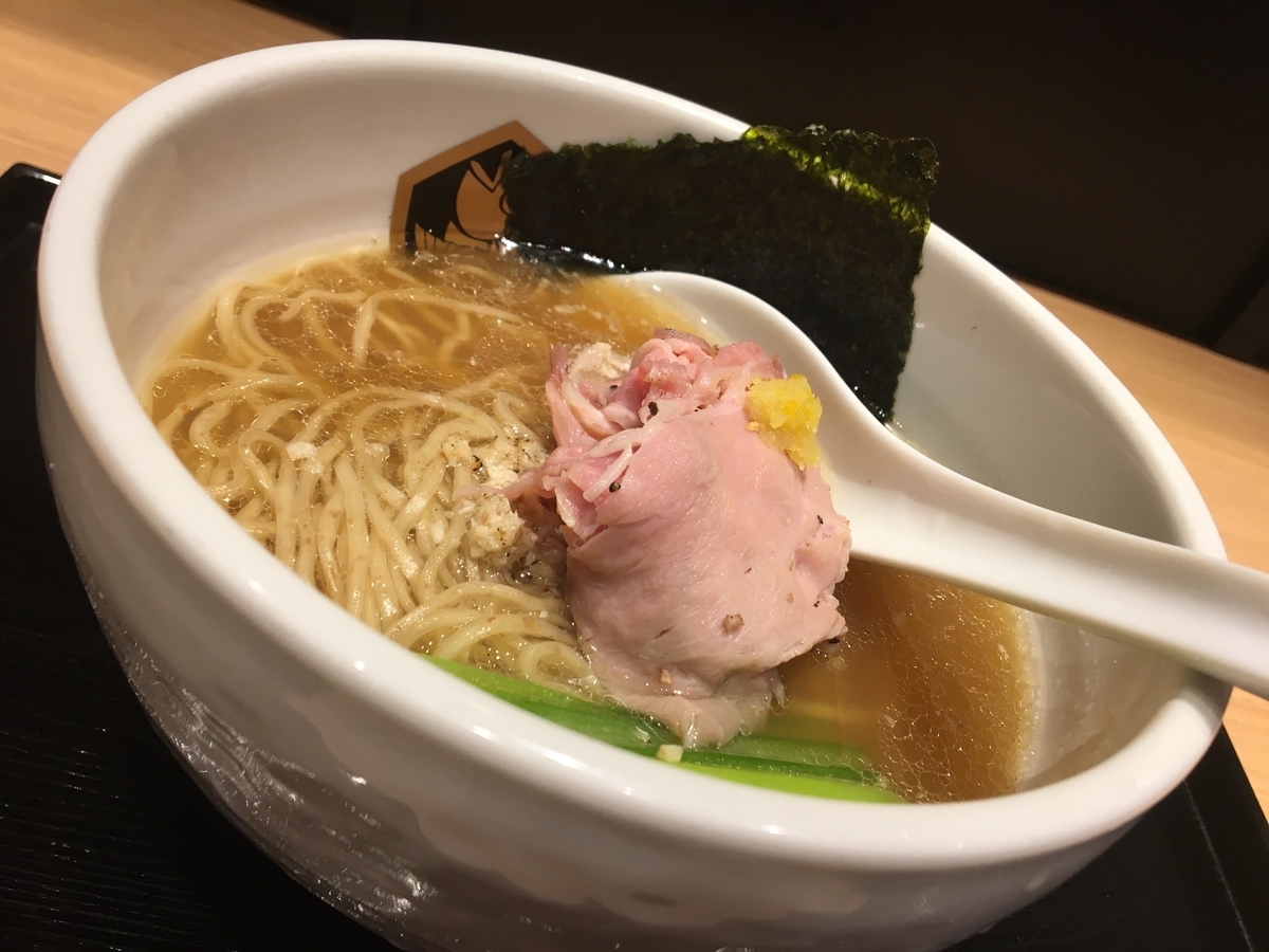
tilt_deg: -36.4
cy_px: 476
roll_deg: -24.9
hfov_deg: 61.7
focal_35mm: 29
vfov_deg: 48.2
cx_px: 634
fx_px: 1063
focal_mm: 4.15
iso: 25
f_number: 2.2
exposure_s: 1/40
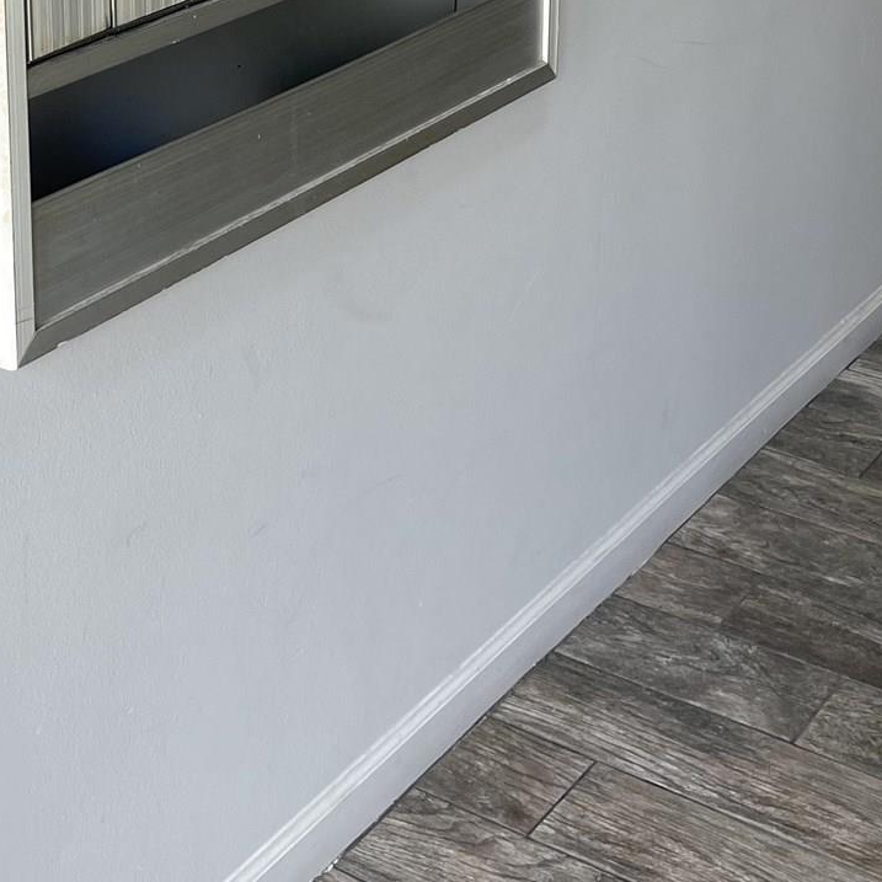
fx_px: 2047
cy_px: -63
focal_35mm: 71
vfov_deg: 23.0
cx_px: 357
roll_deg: -0.4
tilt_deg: -14.7
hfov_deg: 24.3
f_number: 1.6
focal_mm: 5.1
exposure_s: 1/121
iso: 40
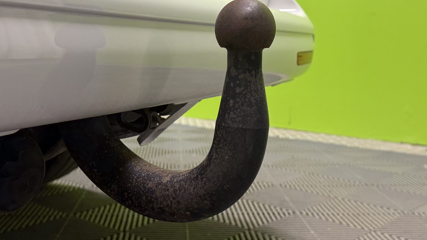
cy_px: 96
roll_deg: -0.3
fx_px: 555
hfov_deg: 42.1
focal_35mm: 49
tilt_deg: -4.7
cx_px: 204
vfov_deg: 24.4
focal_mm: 6.76
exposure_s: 1/100
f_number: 1.78
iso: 160
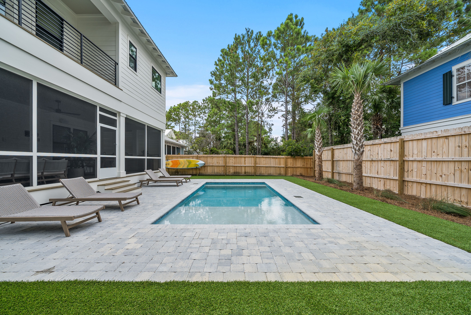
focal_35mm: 12
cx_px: 236
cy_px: 158
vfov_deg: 90.1
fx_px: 157
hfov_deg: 112.6
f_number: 7.1
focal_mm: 12
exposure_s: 1/60
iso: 40
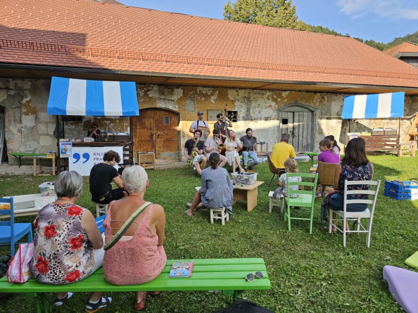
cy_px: 156
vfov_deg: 58.9
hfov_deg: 73.9
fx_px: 278
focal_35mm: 23
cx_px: 209
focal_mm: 6.3
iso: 10
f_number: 1.7
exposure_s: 1/289
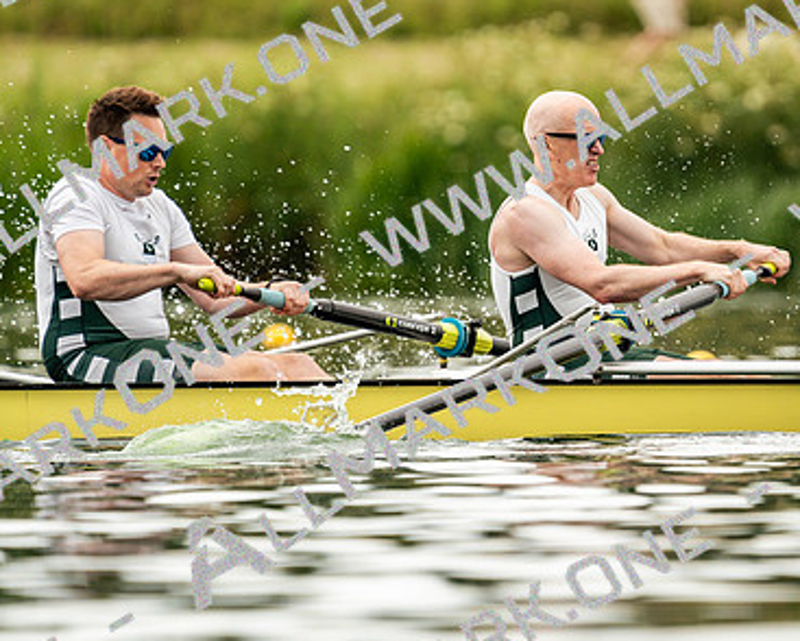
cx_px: 630
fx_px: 21084
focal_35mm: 890
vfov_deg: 1.7
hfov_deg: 2.2
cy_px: 274
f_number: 6.3
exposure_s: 1/2000
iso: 500
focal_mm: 600
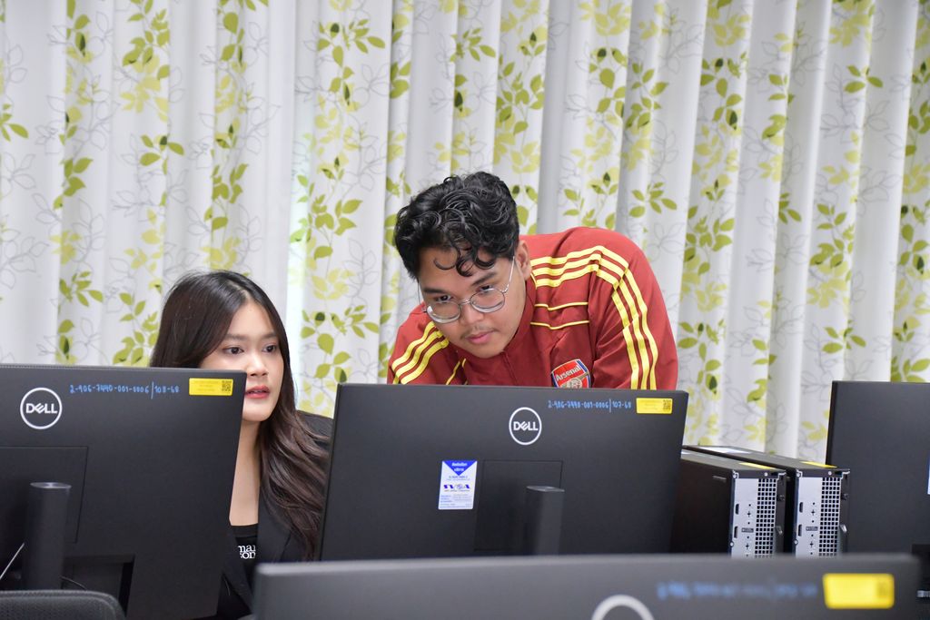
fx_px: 2506
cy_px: 310
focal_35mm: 97
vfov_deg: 14.1
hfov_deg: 21.0
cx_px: 465
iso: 6400
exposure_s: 1/125
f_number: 5
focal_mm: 65
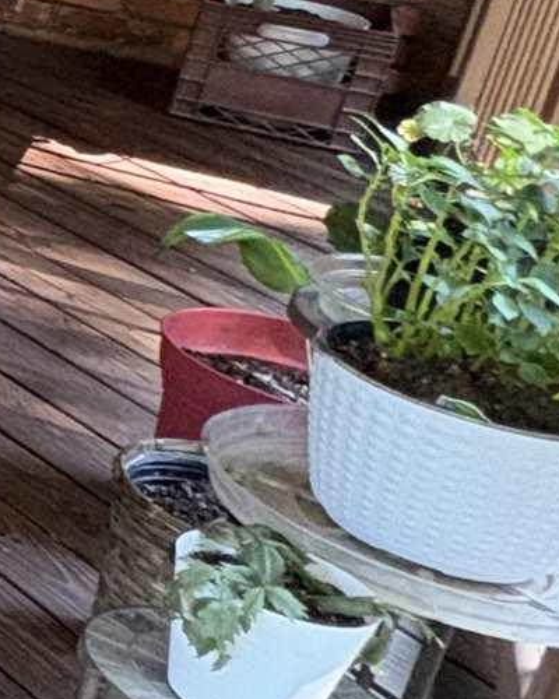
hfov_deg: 10.5
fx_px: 1737
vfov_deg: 21.9
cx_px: -1244
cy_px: -10
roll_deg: -1.9
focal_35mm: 84
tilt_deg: -17.3
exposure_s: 1/60
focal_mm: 2.22
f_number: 2.2
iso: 500
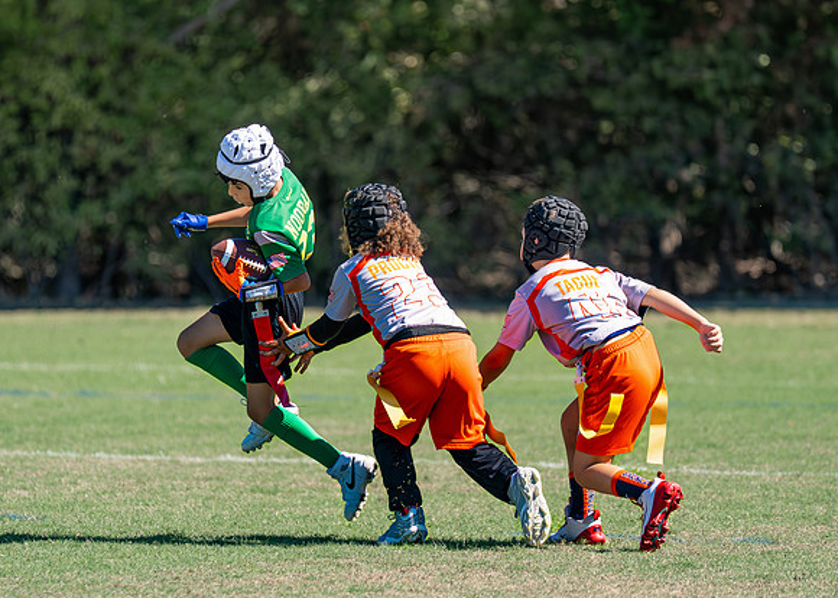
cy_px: 289
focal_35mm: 392
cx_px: 353
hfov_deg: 5.1
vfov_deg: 3.7
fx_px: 9325
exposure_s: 1/2500
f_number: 2.8
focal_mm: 200
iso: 200
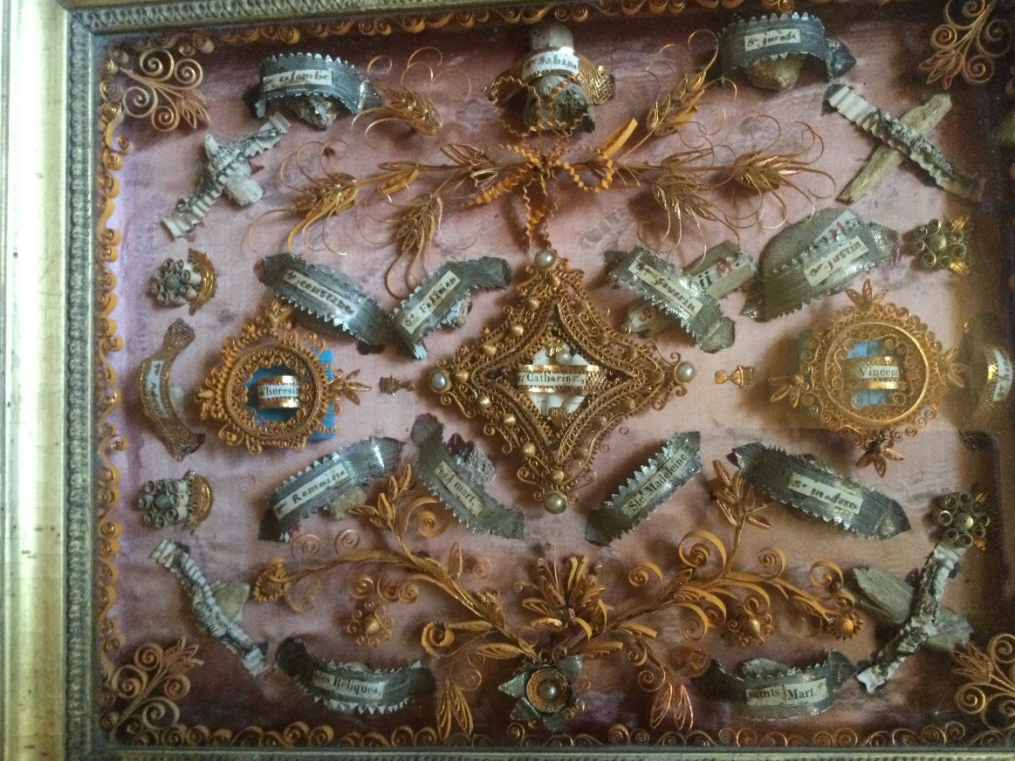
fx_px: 938
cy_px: 388
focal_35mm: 32
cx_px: 514
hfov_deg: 56.8
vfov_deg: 44.2
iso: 320
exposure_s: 1/17
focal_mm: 3.3
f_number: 2.4
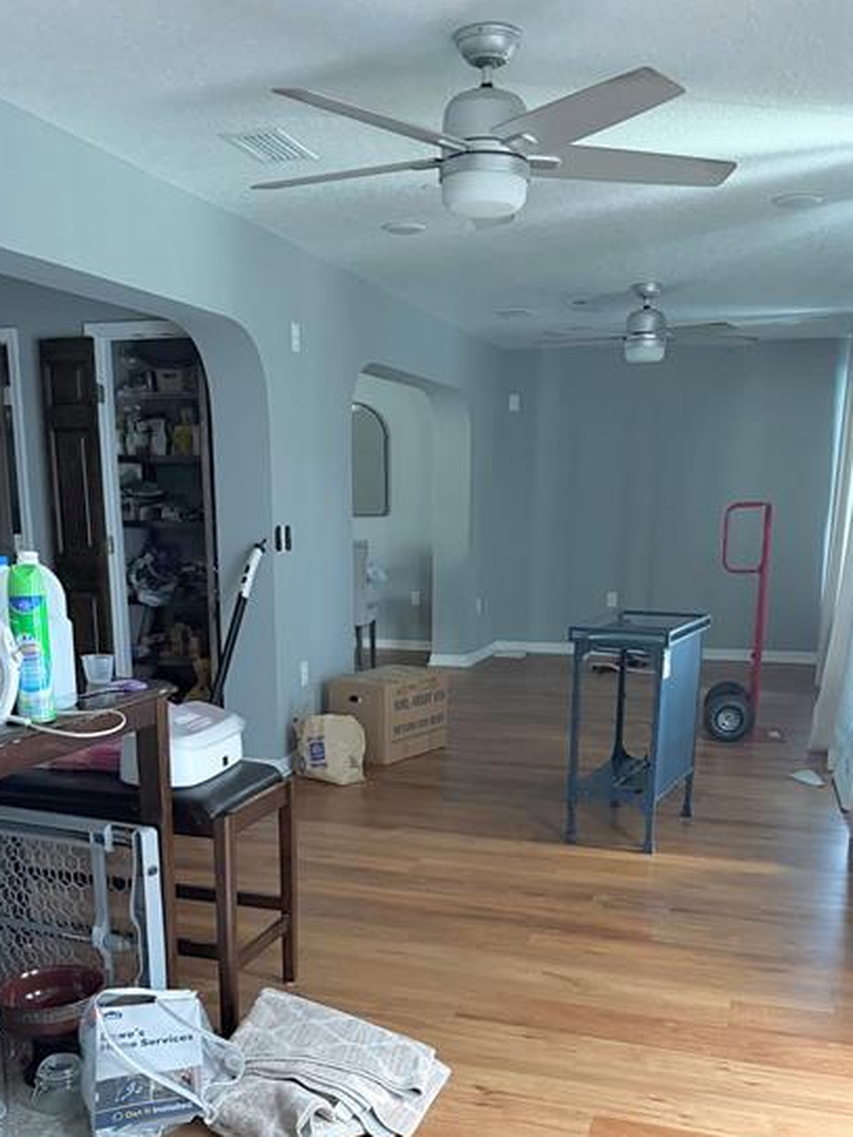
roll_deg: -1.0
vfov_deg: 52.9
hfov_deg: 41.8
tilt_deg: -13.7
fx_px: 1116
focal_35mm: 34
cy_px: 757
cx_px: 392
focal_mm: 6.76
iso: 800
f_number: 1.78
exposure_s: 1/41
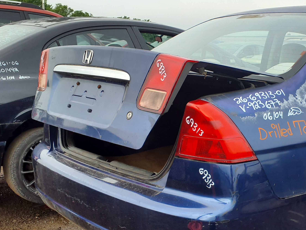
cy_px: 136
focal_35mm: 50
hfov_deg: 36.8
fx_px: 442
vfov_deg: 29.0
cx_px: 247
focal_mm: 3.58
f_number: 1.9
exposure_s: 1/1040
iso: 40
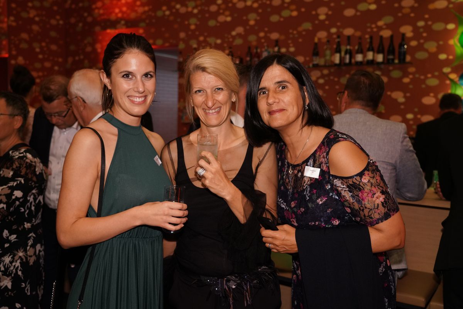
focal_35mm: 36
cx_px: 232
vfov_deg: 36.9
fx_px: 463
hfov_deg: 53.1
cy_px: 154
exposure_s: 1/25
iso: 2500
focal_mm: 36
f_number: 4
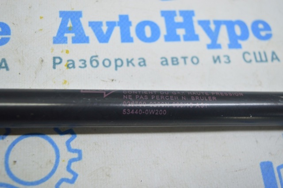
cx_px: 142
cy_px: 94
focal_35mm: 44
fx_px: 342
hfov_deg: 45.0
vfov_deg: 30.8
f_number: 4.2
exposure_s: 1/40
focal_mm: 29
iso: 400
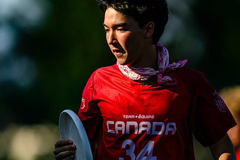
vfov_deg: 2.0
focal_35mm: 675
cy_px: 117
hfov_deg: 3.1
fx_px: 4501
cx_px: 173
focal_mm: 400
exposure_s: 1/1250
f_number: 3.2
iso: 125
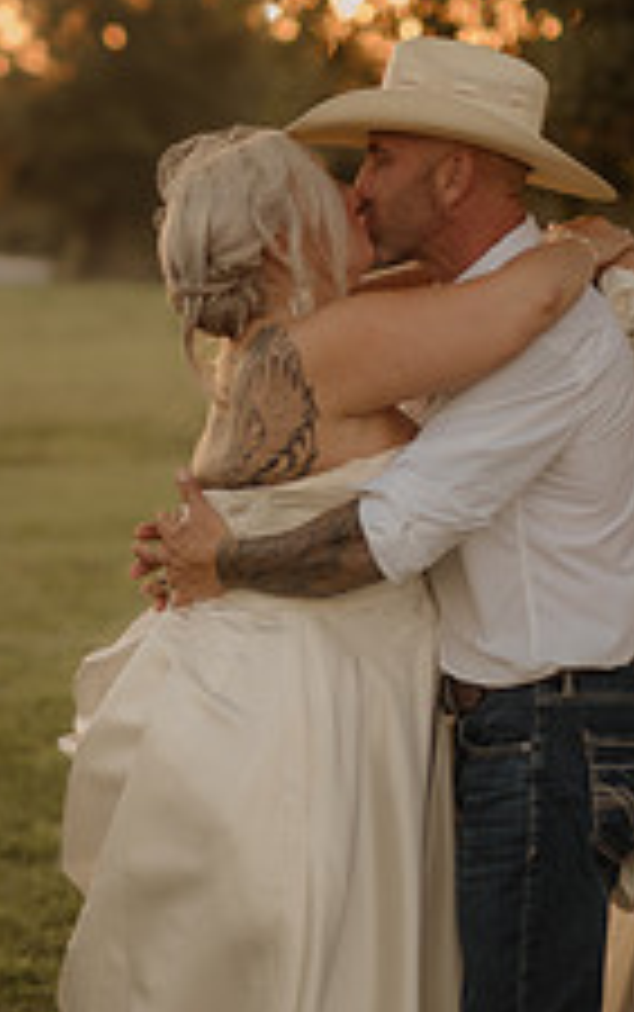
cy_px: 625
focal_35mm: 153
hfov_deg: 8.6
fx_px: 4222
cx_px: 373
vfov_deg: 13.7
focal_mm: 50
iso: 200
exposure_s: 1/400
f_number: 2.8
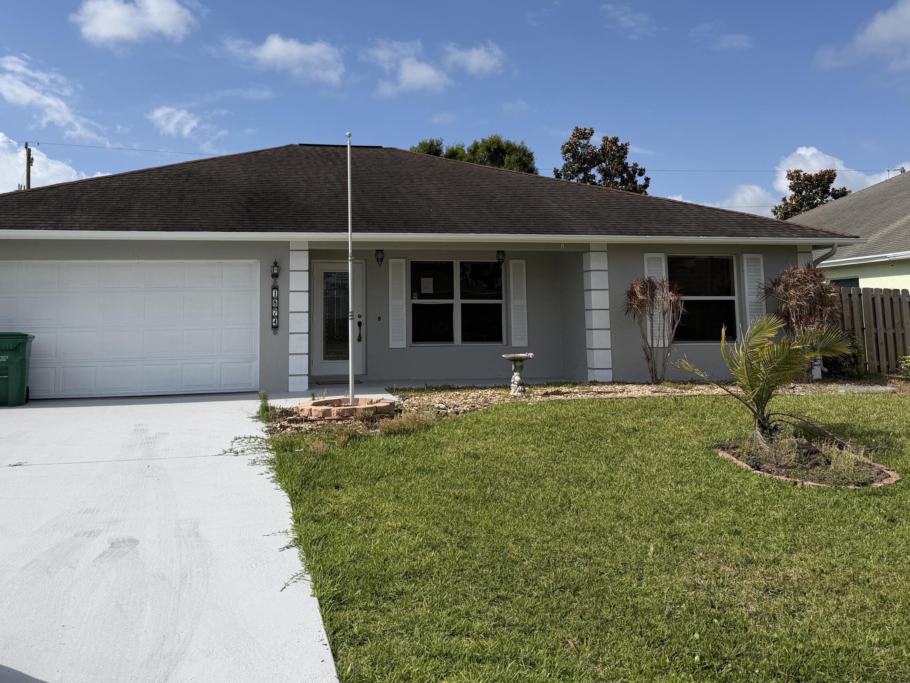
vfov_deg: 43.6
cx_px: 392
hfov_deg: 56.6
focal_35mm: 32
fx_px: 841
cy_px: 234
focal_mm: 6.76
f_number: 1.78
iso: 80
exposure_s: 1/8130
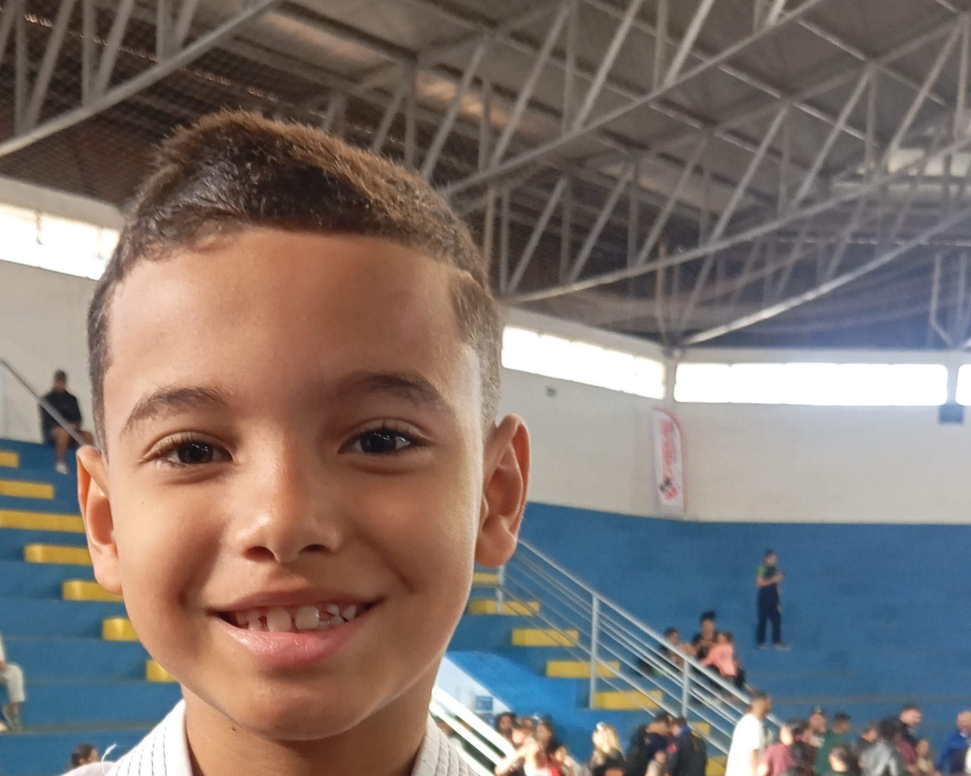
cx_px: 310
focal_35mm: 54
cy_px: 948
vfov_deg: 25.1
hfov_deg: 34.4
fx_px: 1552
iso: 775
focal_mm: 4.22
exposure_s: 1/30
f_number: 1.8
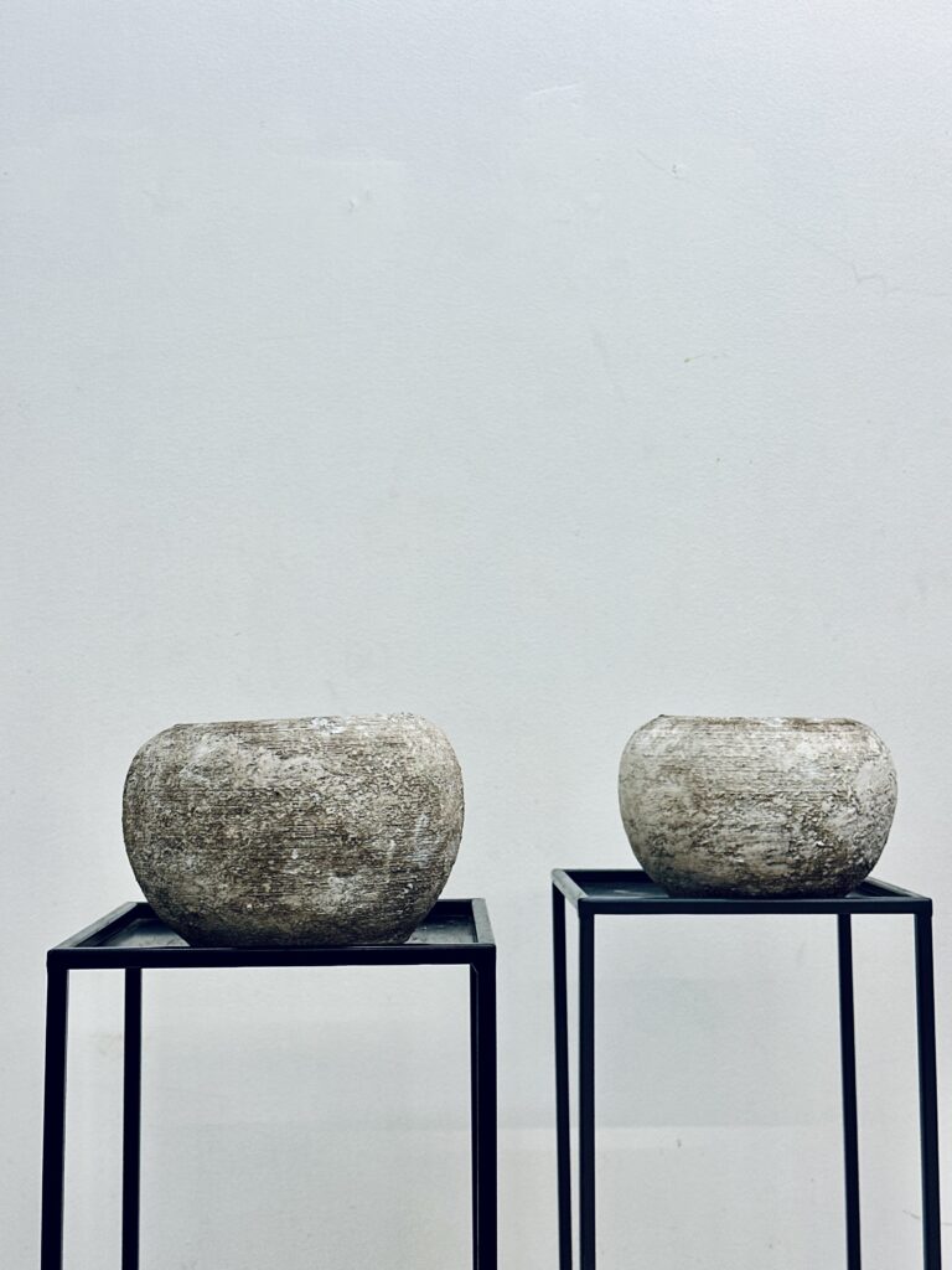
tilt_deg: +2.7
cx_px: 476
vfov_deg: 39.7
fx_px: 1760
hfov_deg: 30.3
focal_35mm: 48
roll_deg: -0.3
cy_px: 635
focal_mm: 6.86
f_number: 1.78
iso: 64
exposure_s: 1/50
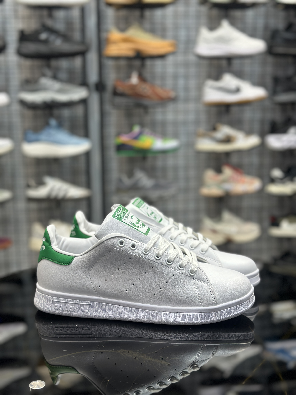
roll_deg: +0.9
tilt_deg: -8.5
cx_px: 148
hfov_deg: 30.3
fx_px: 547
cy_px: 198
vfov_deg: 39.7
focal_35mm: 48
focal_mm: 6.86
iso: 64
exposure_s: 1/104
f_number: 1.78
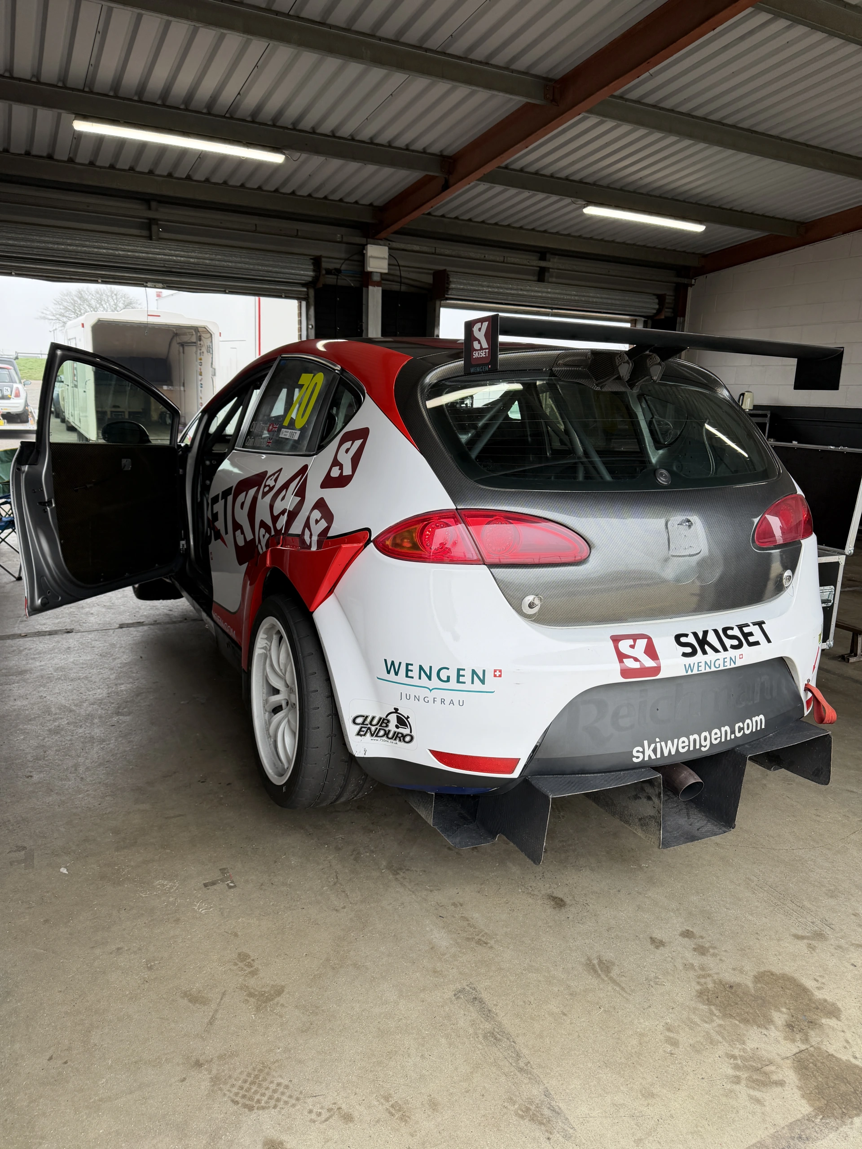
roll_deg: -2.4
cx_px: 431
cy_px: 574
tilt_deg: -13.7
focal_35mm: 24
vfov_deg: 71.6
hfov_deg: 56.8
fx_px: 797
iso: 80
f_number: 1.78
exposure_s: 1/216
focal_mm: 6.76
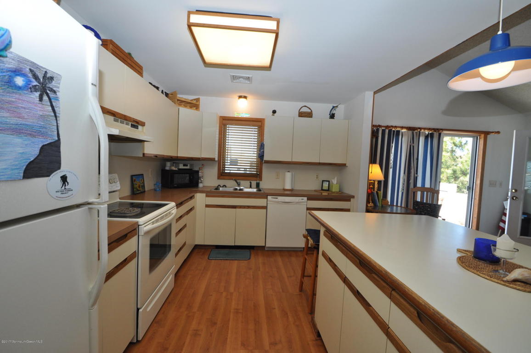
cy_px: 176
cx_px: 266
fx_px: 221
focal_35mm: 15
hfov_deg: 100.5
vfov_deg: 77.2
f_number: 5
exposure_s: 1/100
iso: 400
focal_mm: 10
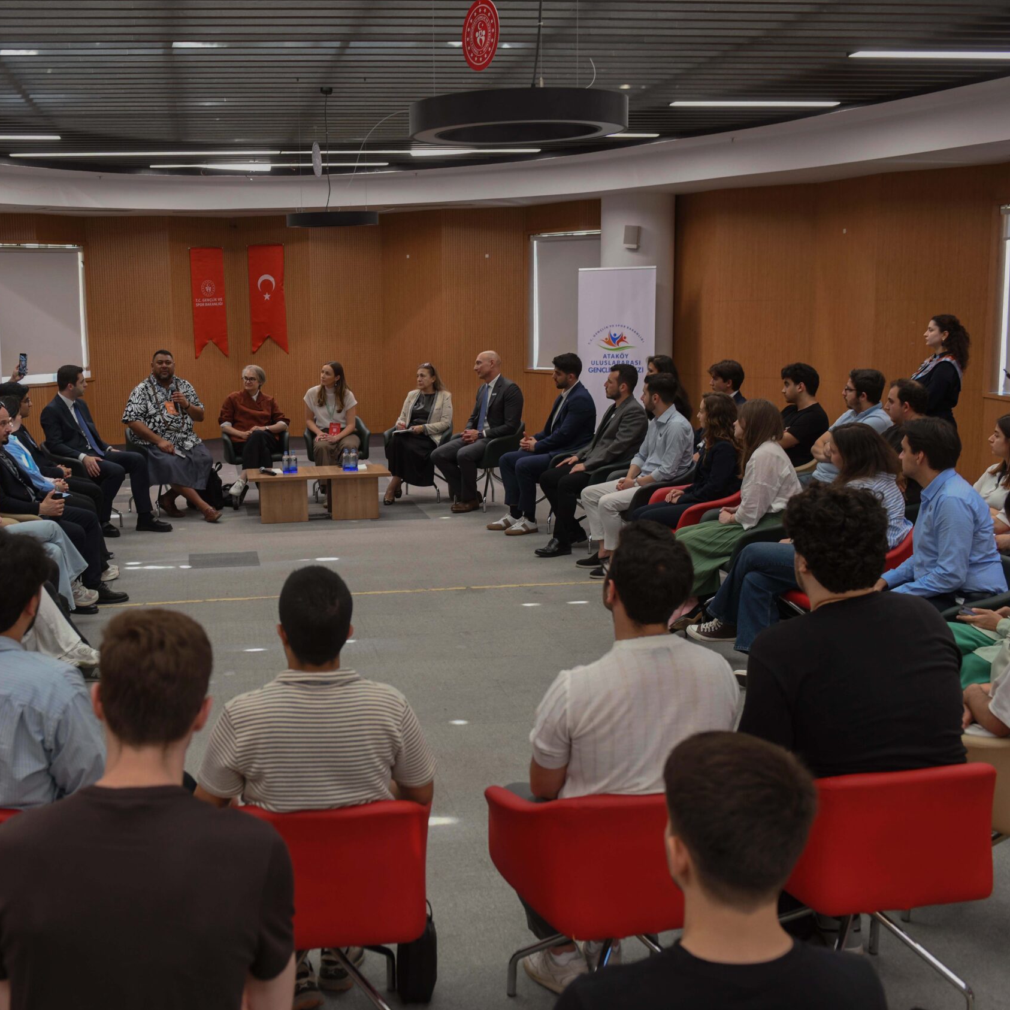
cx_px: 349
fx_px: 1320
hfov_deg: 41.4
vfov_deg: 41.9
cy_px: 508
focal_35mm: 40
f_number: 4
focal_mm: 31
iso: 800
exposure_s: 1/50
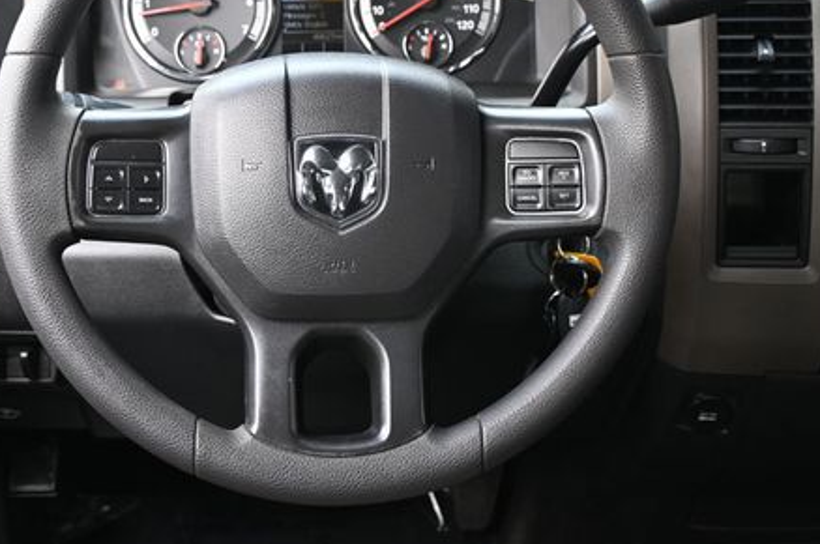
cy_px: 163
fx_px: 1297
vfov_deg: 23.6
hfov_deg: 35.0
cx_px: 331
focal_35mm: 57
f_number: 4.5
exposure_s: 1/125
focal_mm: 26
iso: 720
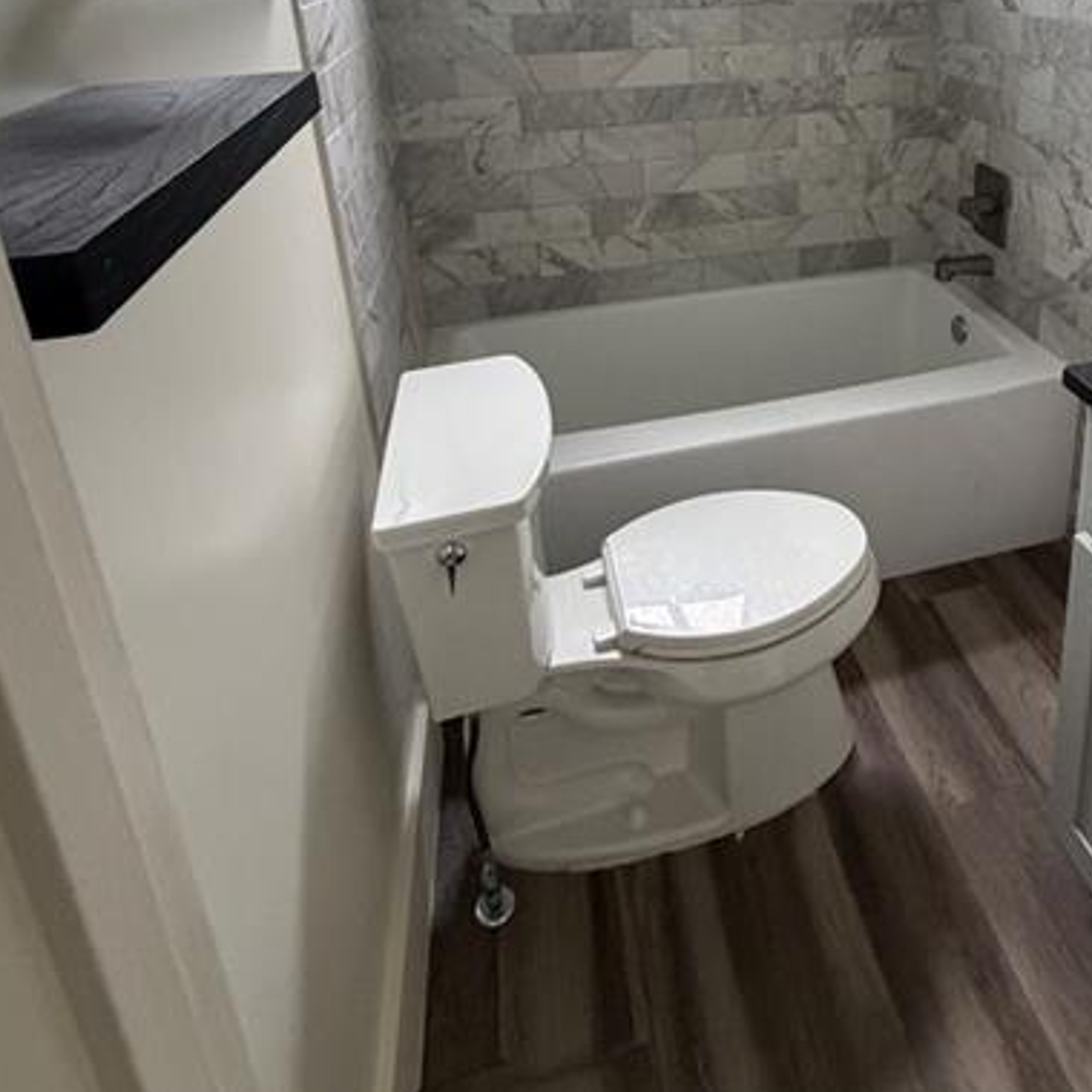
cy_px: 213
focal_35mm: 25
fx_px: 892
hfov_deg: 60.2
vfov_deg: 58.0
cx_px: 790
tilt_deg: -18.2
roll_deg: +2.2
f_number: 2.2
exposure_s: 1/114
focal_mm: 2.22
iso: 320
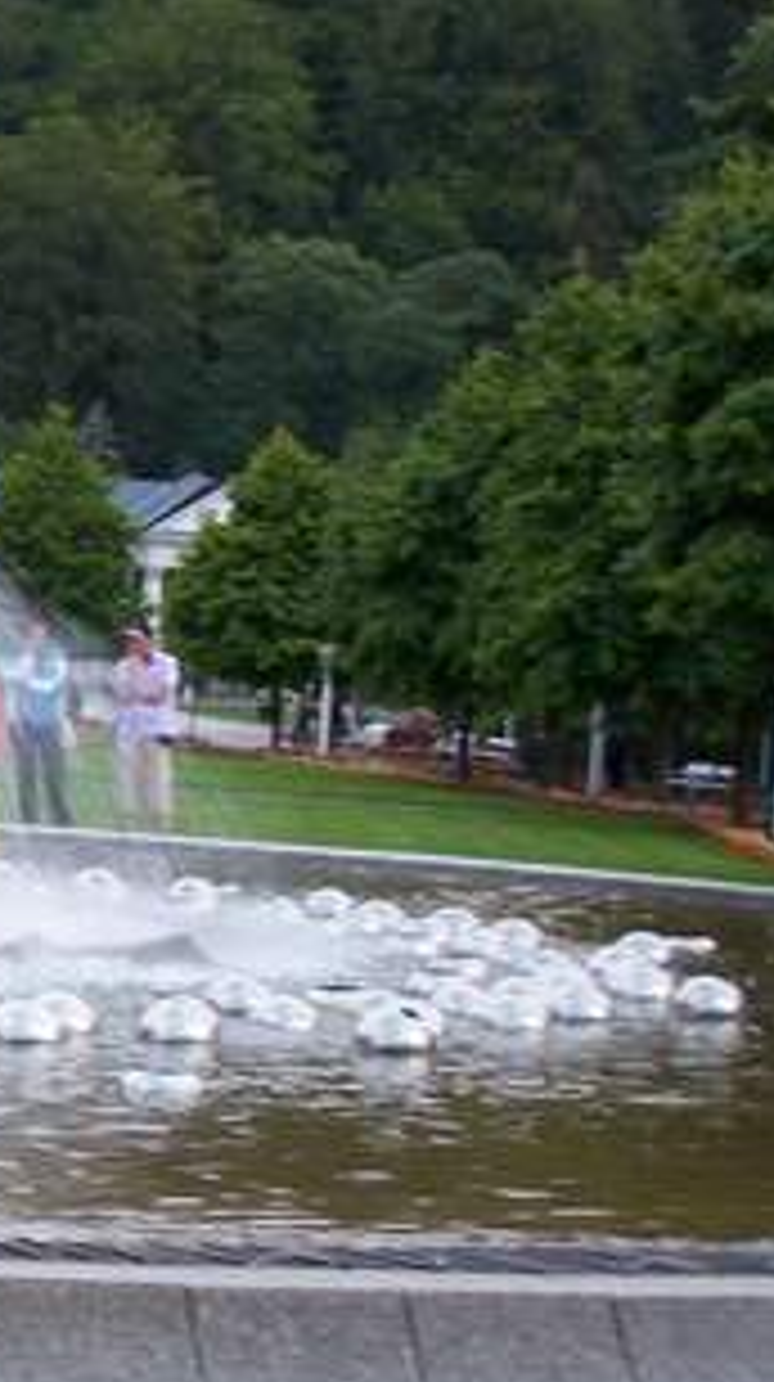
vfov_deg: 18.5
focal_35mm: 116
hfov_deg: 9.9
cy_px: 783
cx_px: -572
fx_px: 4245
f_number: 3.2
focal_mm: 10.7
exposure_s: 1/20
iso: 200
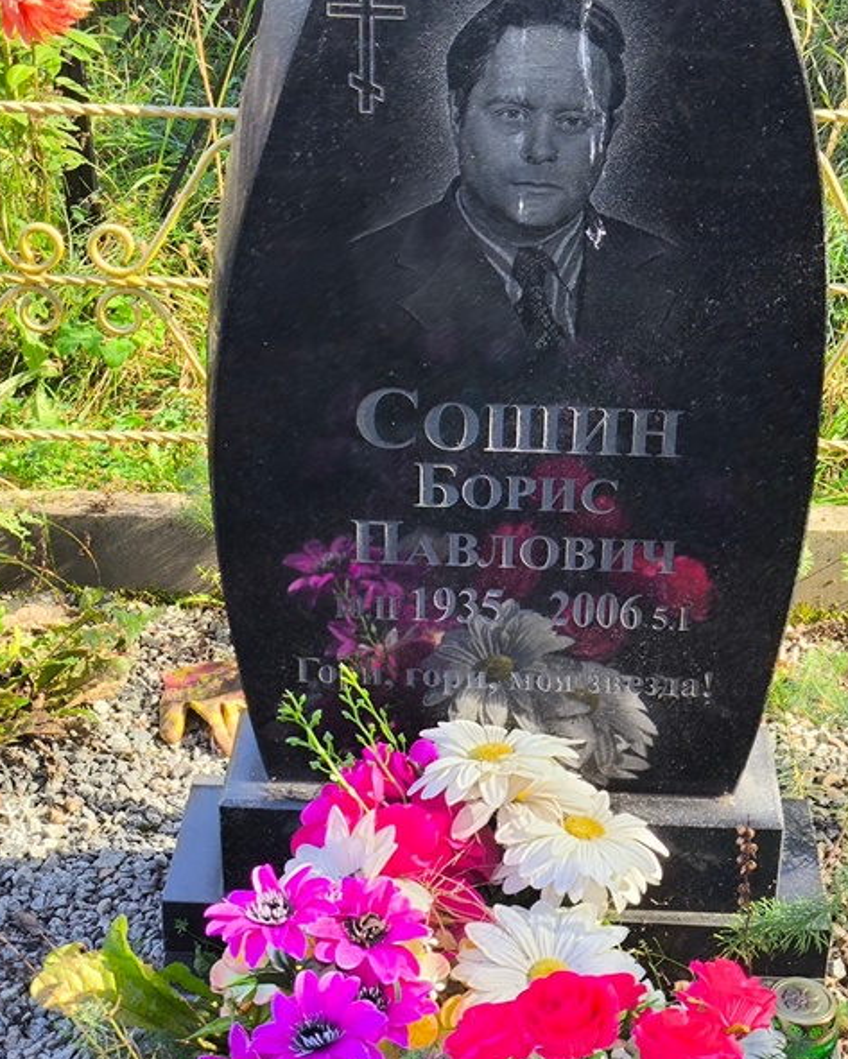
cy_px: 530
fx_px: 2070
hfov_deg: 23.1
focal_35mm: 66
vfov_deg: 28.7
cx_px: 460
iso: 50
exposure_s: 1/192
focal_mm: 4.71
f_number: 1.7
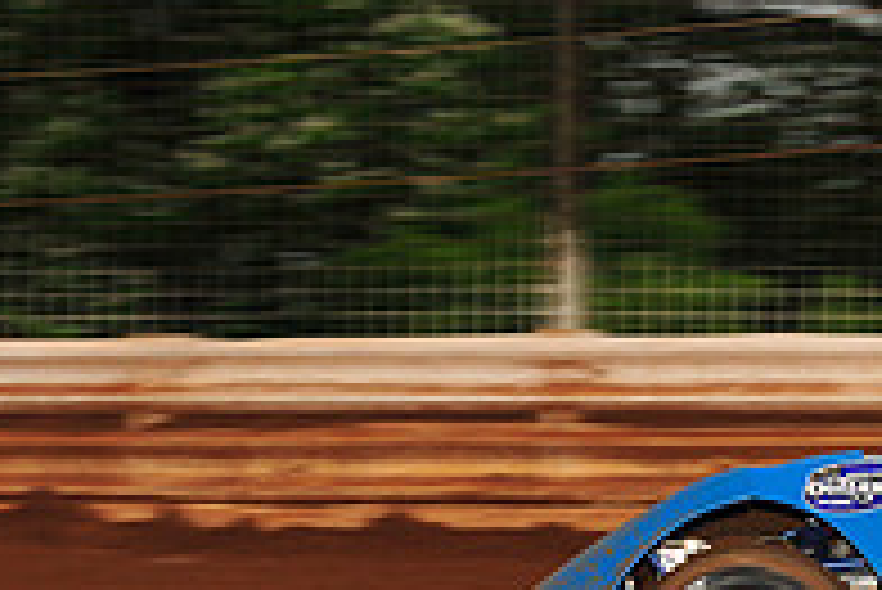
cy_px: 522
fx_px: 6669
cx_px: 1098
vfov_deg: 5.1
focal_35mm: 272
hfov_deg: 7.5
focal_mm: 92
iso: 1000
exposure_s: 1/320
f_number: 8
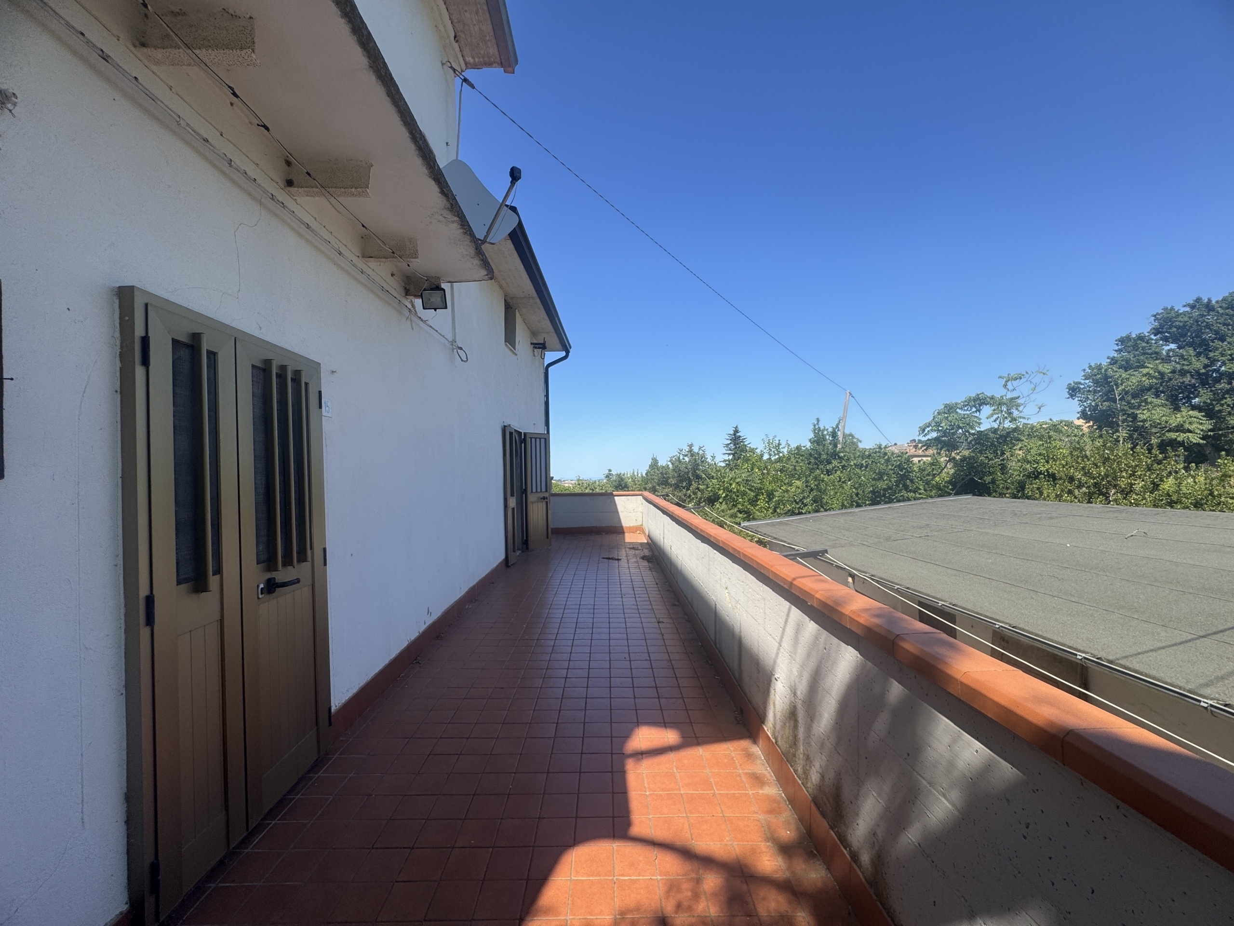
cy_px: 463
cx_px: 617
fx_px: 499
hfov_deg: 102.1
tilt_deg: +0.2
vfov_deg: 85.7
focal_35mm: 14
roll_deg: +1.7
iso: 40
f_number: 2.2
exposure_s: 1/1110
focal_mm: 2.22
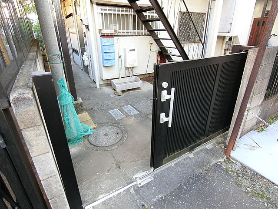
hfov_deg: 84.7
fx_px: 153
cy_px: 104
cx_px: 139
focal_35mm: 19
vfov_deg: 68.7
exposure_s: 1/125
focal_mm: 4.06
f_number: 2.7
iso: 320
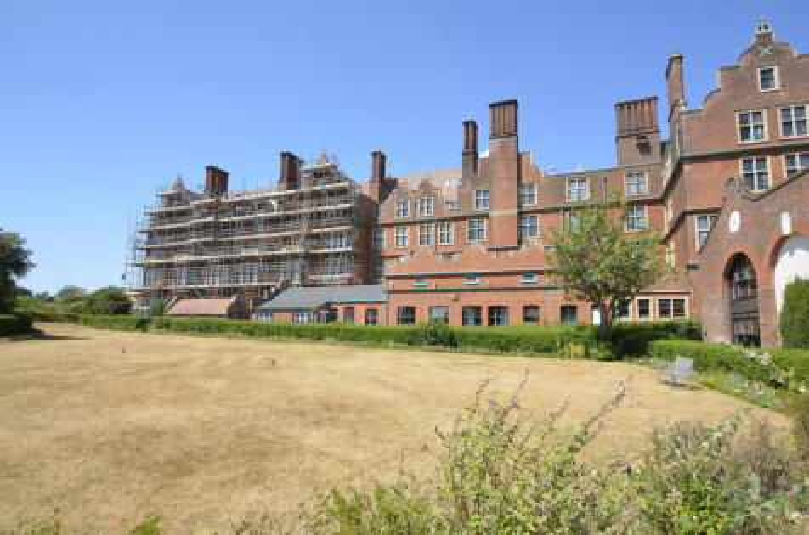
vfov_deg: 67.1
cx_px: 404
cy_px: 268
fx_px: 404
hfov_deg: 90.1
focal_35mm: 18
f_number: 8
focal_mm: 12
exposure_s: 1/250
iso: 125
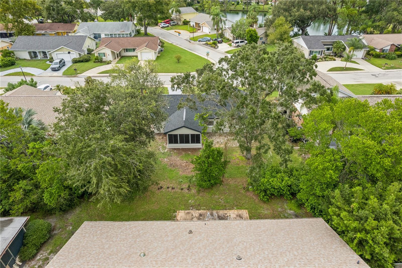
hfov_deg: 78.6
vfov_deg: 57.2
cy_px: 134
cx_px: 201
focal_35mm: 22
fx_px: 246
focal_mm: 8.4
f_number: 2.8
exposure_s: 1/500
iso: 100
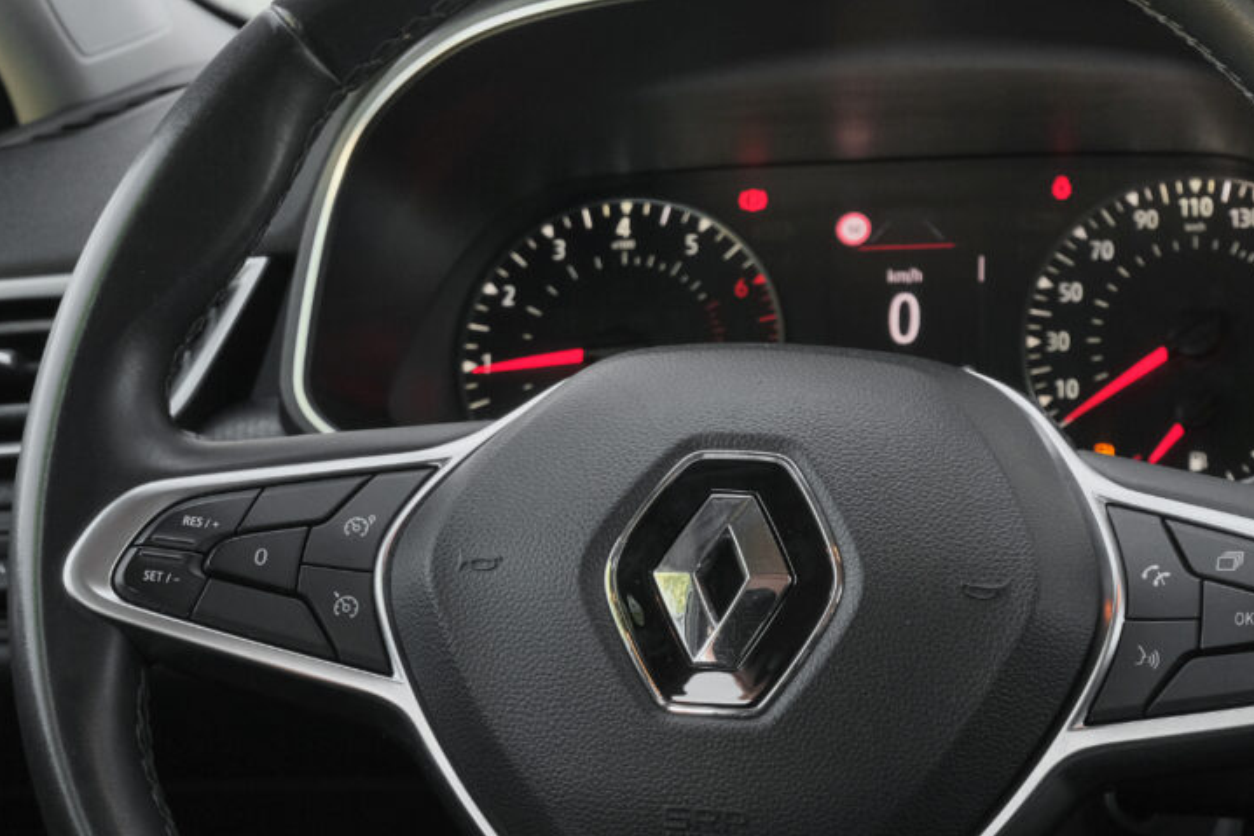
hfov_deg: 21.0
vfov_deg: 14.1
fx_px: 3379
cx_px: 550
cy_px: 594
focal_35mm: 97
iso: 2000
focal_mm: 45
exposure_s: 1/60
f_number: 9
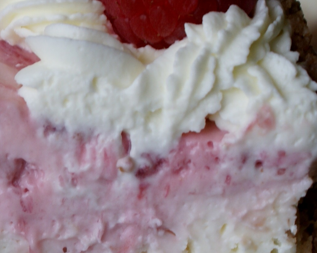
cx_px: -57
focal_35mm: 210
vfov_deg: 7.4
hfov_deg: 9.1
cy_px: 159
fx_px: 1970
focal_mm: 40
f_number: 5.6
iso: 100
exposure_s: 1/100
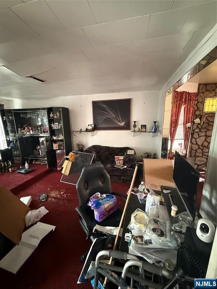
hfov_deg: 85.7
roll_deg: +0.3
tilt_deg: -10.8
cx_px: 108
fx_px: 117
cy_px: 144
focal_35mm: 14
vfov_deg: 102.1
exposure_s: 1/30
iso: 1250
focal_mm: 2.22
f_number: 2.2
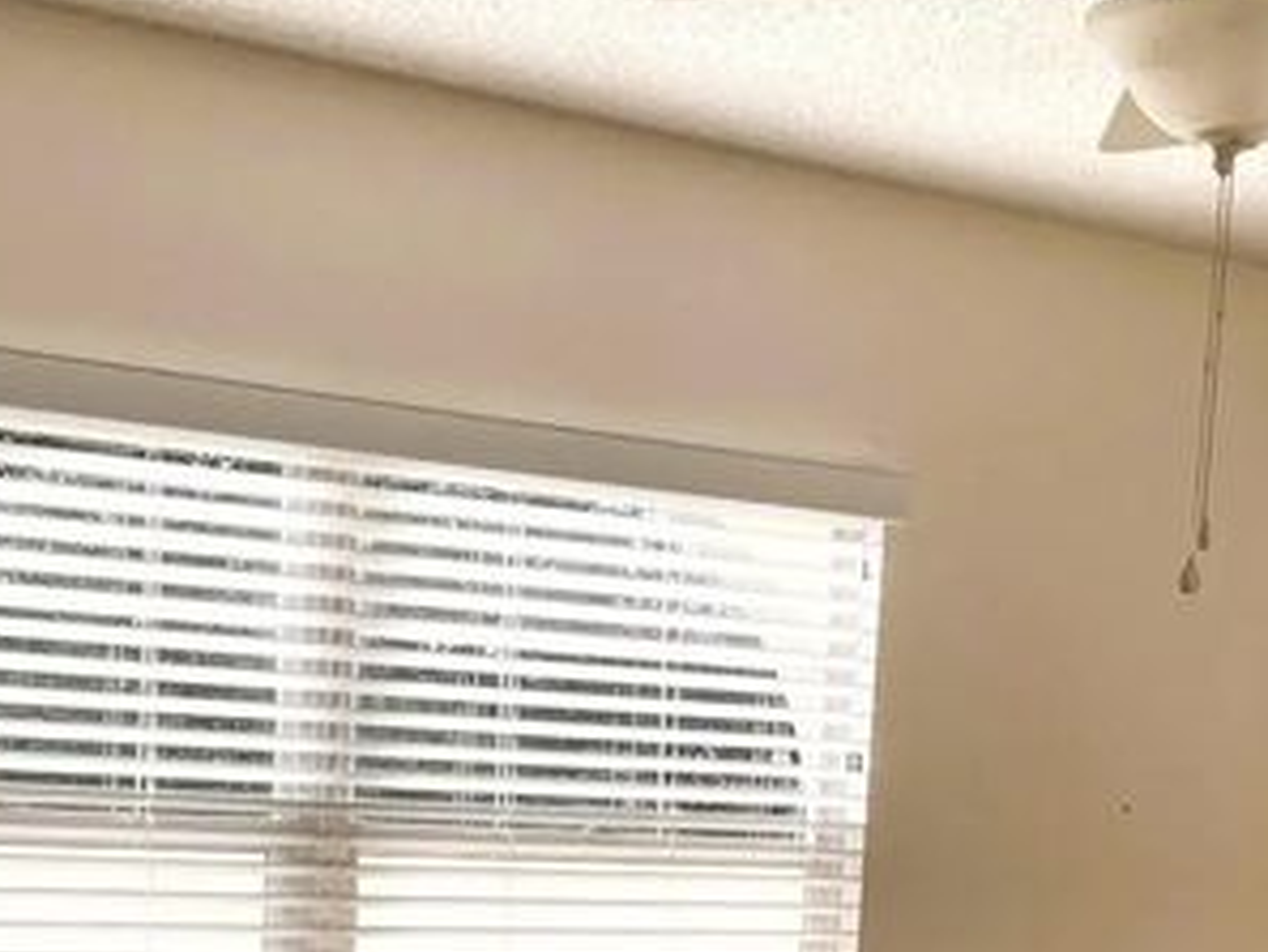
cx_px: 828
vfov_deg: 24.7
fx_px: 2052
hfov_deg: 34.1
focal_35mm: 56
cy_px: 995
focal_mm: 4.2
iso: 32
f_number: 1.6
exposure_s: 1/376
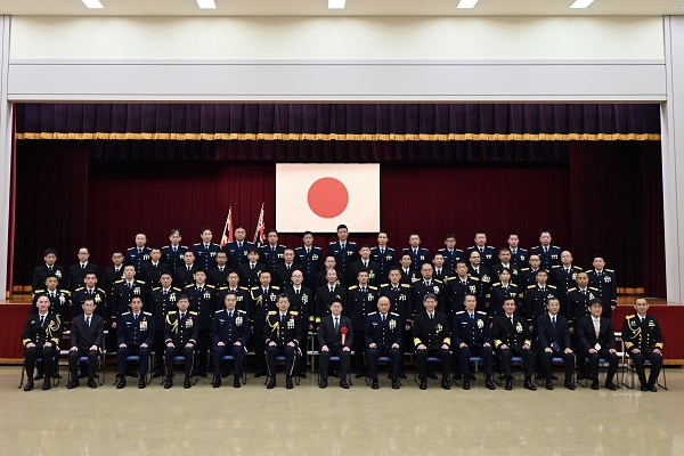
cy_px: 228
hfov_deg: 57.2
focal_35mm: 33
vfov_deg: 40.0
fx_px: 627
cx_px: 342
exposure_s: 1/125
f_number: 4.8
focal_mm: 33
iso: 1000
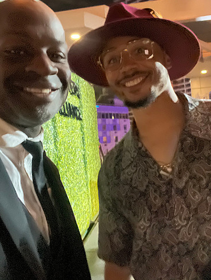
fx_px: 292
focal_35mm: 36
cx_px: 101
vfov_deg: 51.0
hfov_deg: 39.7
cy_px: 113
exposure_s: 1/15
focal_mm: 2.71
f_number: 2.2
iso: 2000
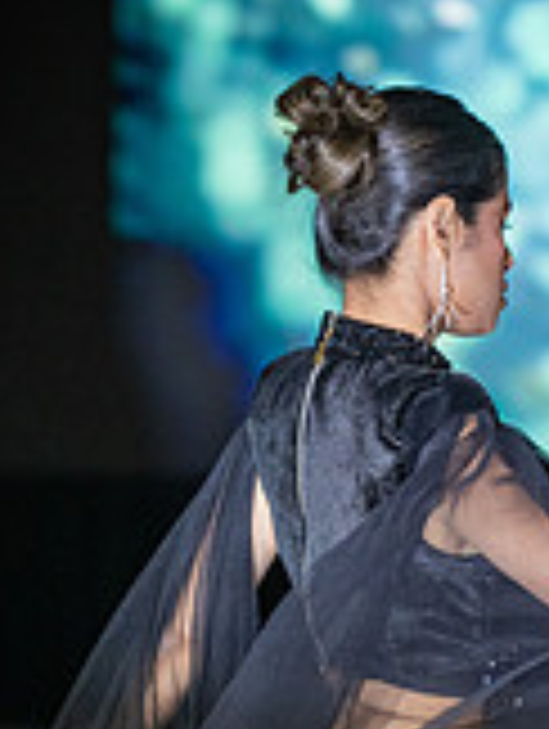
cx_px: 414
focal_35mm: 309
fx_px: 6517
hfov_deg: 4.8
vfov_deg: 6.4
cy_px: 864
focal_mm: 116
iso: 1600
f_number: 2.8
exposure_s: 1/640
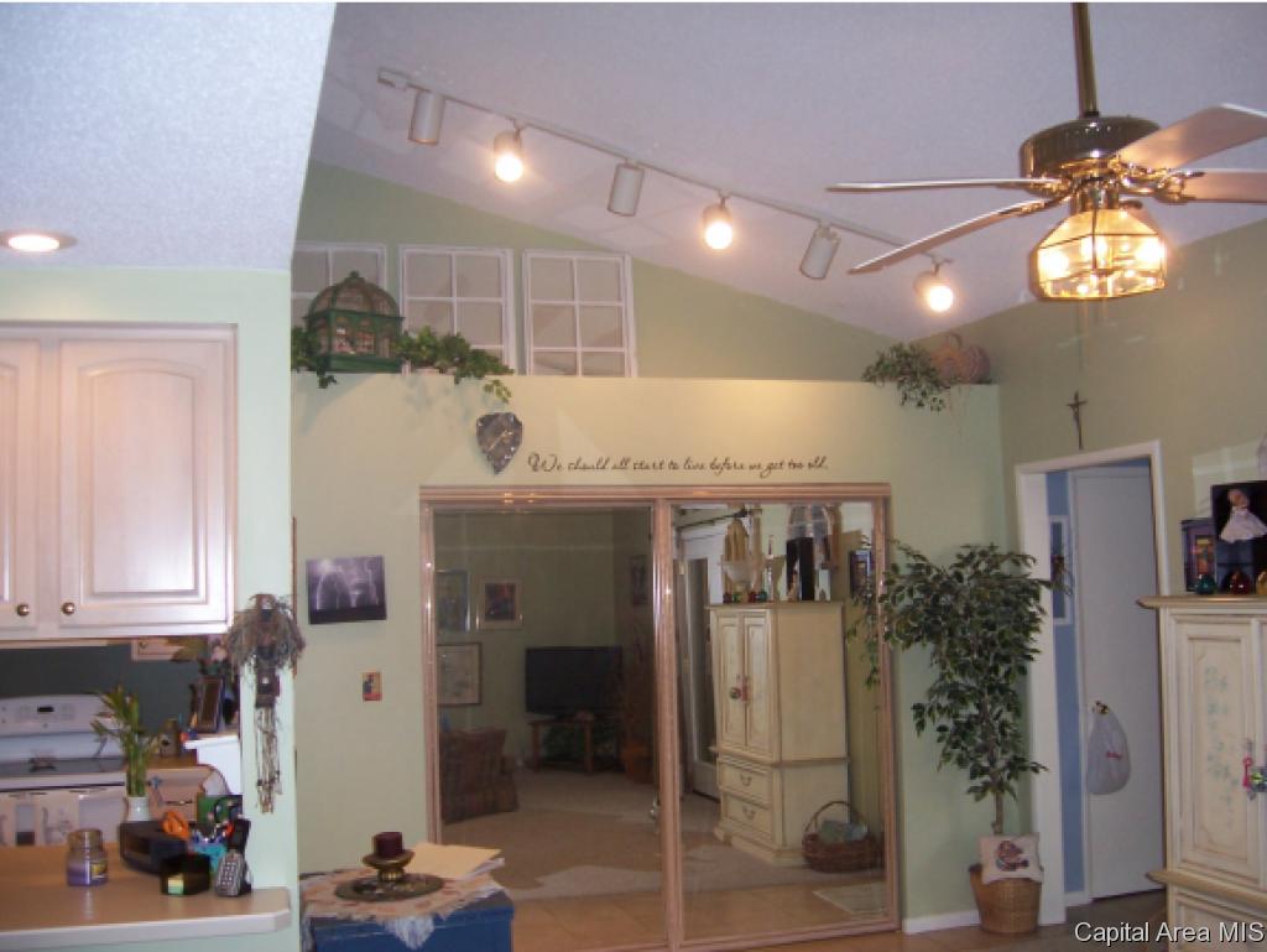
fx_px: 1318
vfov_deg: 39.7
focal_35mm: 36
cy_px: 476
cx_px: 634
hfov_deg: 51.3
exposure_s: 1/60
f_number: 3
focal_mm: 6
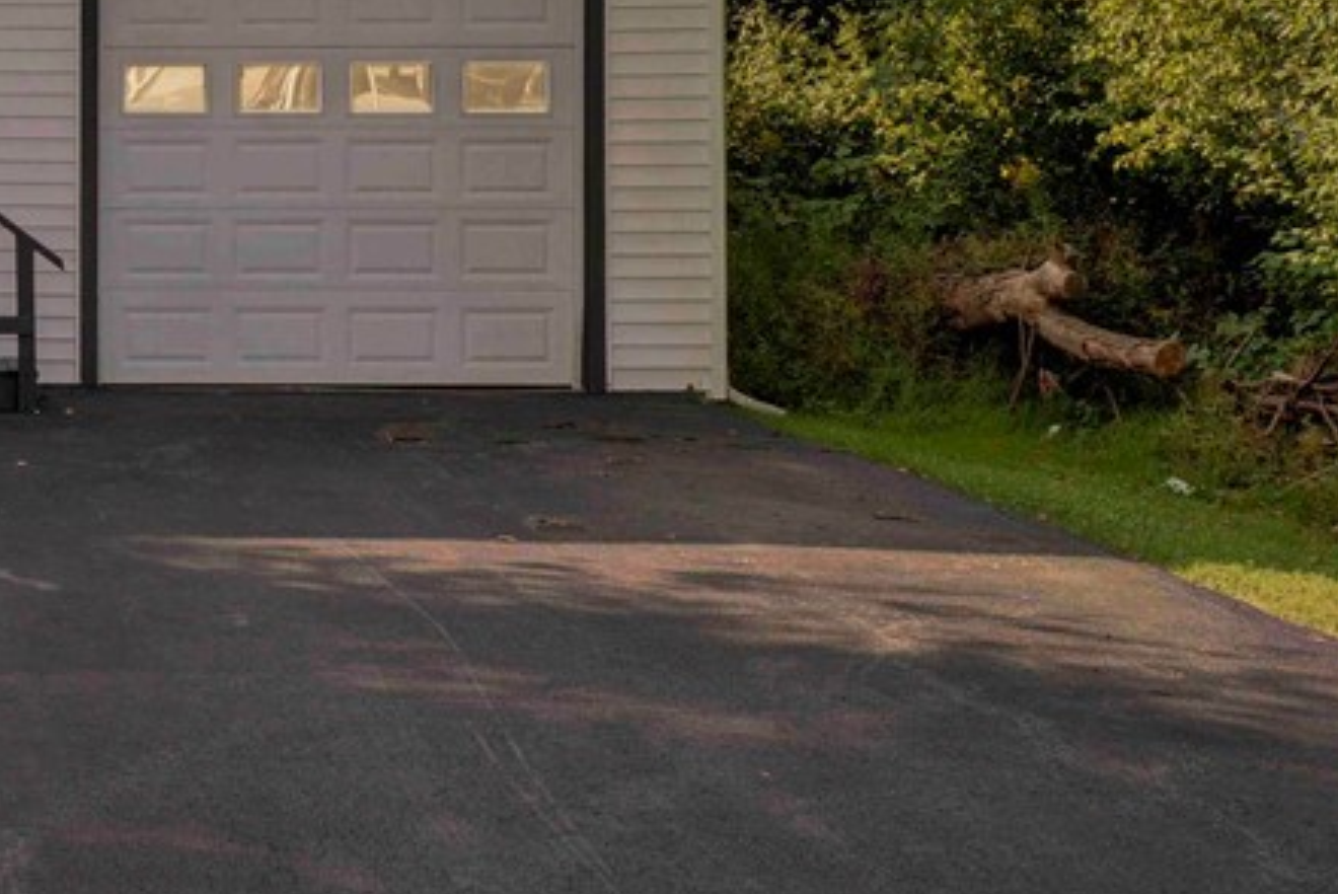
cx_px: -277
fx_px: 2752
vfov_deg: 18.2
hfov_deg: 24.7
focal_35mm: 74
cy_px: 119
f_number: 9
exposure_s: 1/80
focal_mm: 20
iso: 250
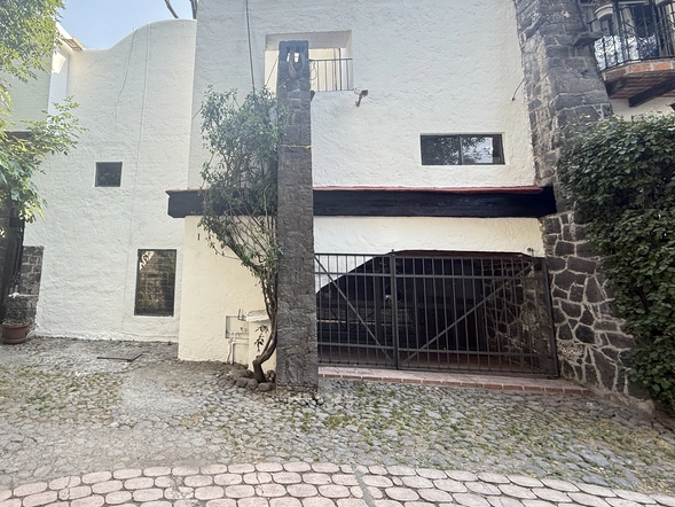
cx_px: 230
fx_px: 371
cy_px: 220
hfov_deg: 82.1
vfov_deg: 68.4
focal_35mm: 19
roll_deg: -0.8
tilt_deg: +9.2
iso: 64
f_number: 2.2
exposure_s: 1/149
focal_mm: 2.22
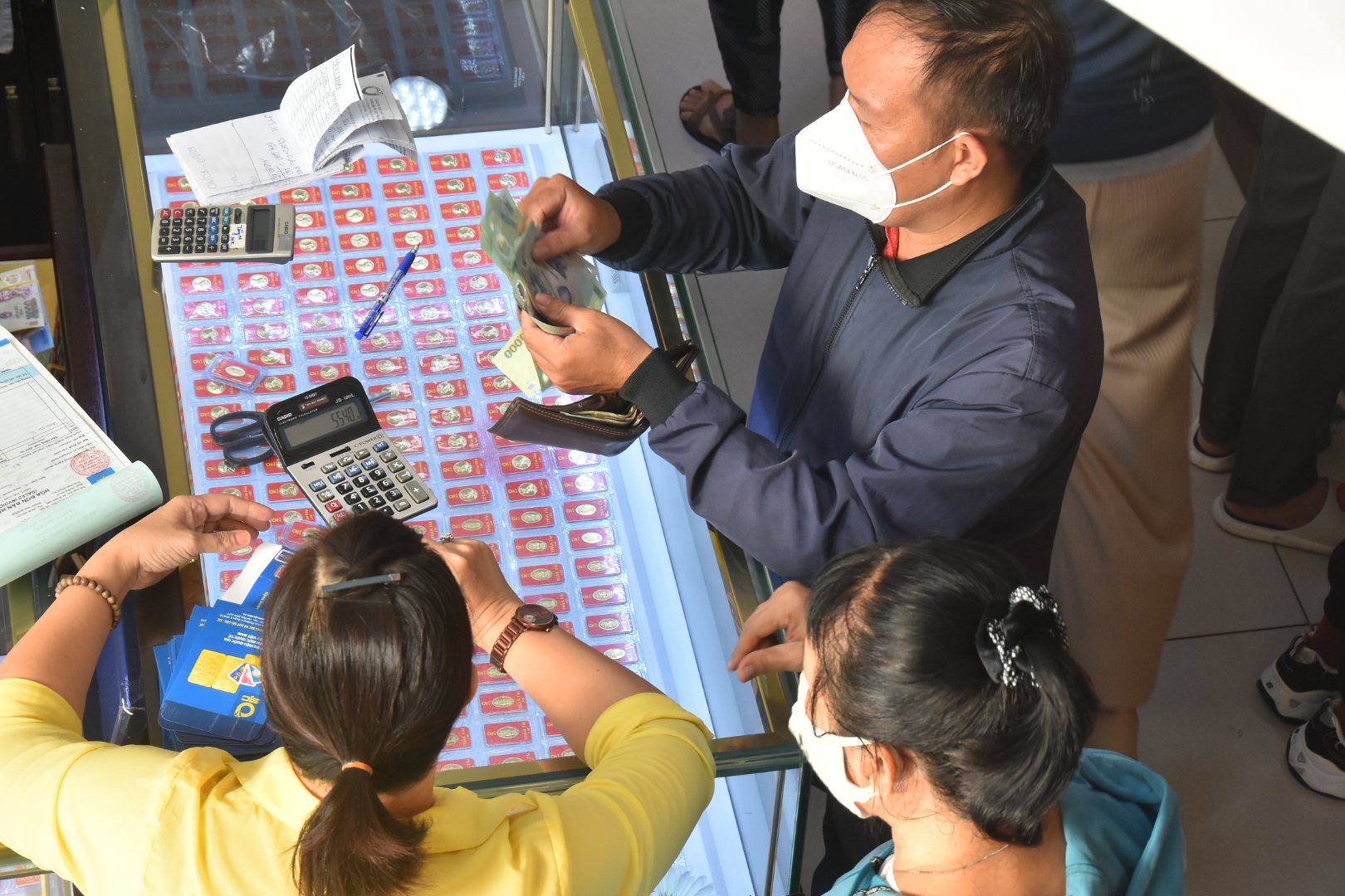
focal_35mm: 93
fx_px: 3474
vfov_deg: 14.7
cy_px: 448
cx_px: 672
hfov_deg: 21.9
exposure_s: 1/125
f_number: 10
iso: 800
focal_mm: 62
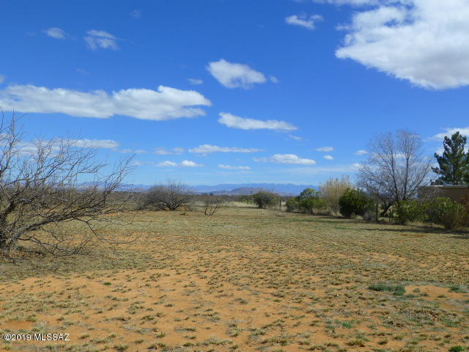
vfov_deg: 41.8
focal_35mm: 34
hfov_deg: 54.0
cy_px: 176
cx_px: 234
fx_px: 461
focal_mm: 6.1
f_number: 3.7
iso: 100
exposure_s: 1/1600
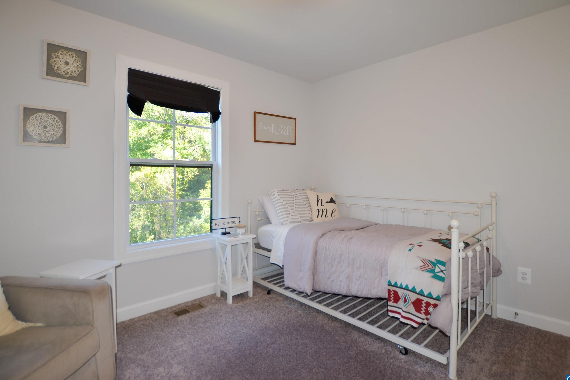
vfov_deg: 73.7
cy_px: 184
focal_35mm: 16
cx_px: 283
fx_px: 253
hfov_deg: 96.7
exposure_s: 1/60
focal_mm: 10
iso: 100
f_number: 3.5
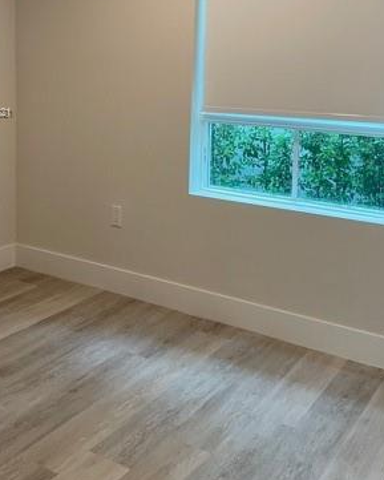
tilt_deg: -4.7
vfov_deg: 39.9
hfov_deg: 33.4
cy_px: 113
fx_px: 639
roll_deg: -0.6
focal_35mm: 45
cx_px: 178
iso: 80
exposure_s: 1/60
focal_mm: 4.2
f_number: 1.6
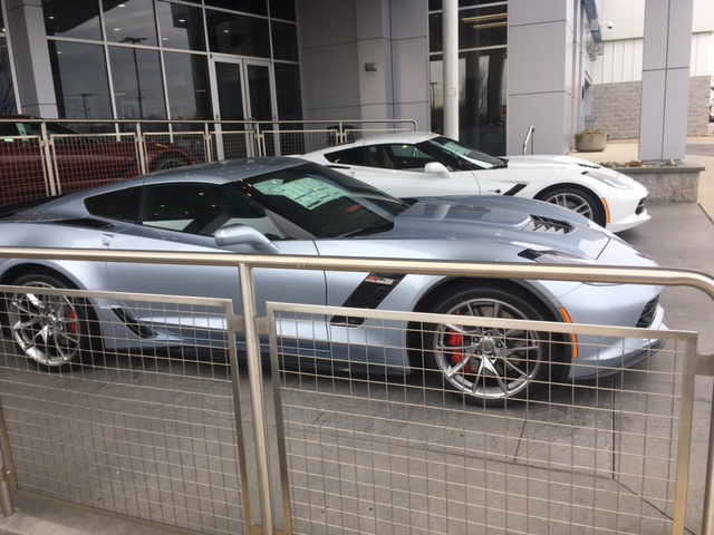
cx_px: 357
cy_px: 268
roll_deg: +2.6
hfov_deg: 61.7
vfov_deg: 48.2
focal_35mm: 29
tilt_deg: -11.8
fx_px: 598
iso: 25
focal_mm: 4.15
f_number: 2.2
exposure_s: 1/215
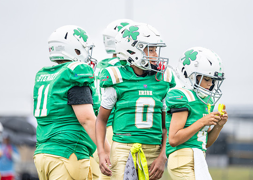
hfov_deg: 8.5
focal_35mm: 238
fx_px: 1709
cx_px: 144
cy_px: 81
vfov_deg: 6.0
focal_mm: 173
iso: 500
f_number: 2.8
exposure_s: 1/1000
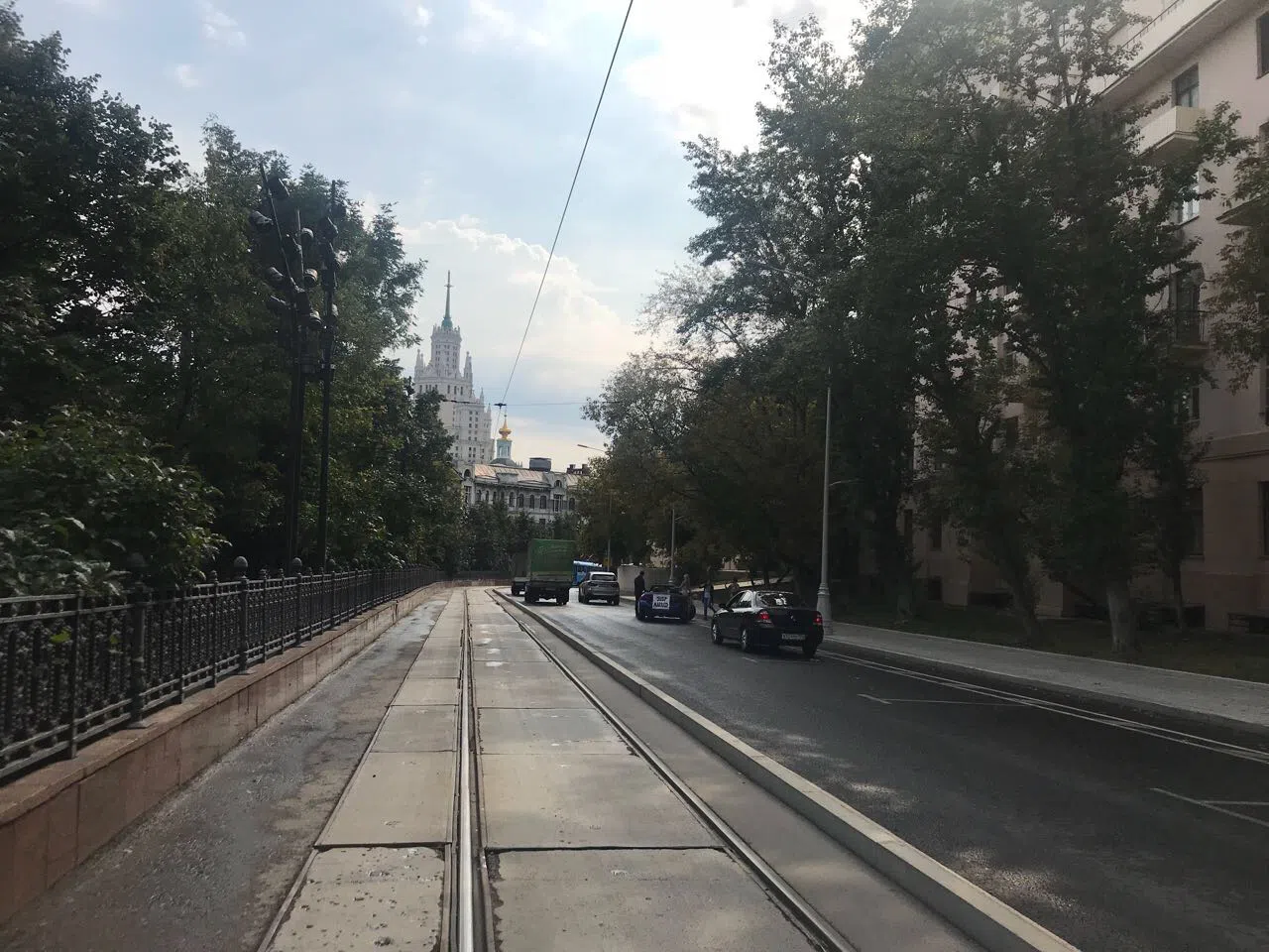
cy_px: 476
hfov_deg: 63.4
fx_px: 1026
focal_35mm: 28
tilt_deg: +5.8
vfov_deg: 49.7
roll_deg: -1.9
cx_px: 634
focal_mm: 3.99
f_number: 1.8
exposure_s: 1/4566
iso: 20
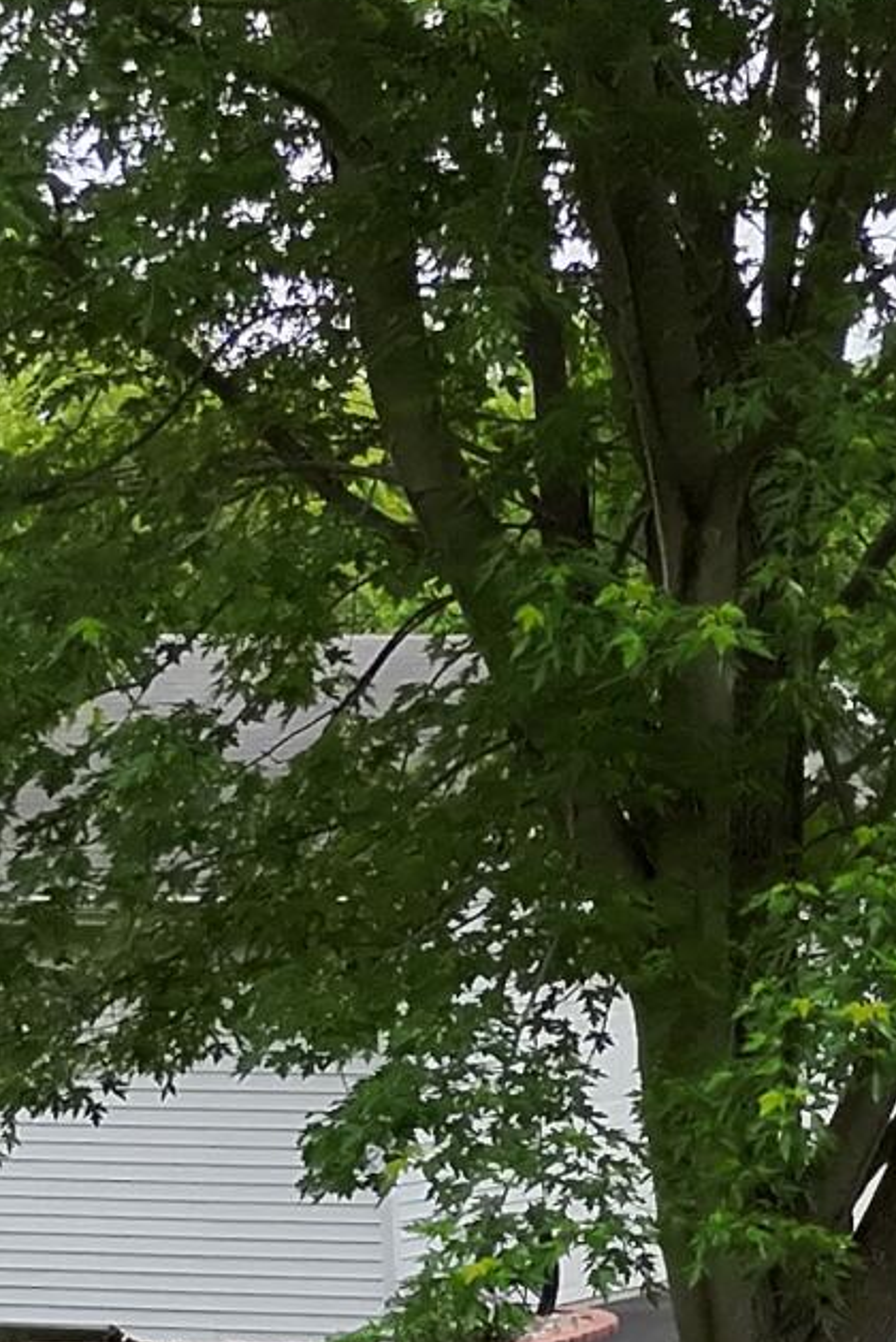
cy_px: 1310
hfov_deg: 10.3
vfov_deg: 16.9
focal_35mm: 119
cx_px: 1969
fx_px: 4437
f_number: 1.7
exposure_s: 1/1500
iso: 200
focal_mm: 6.72
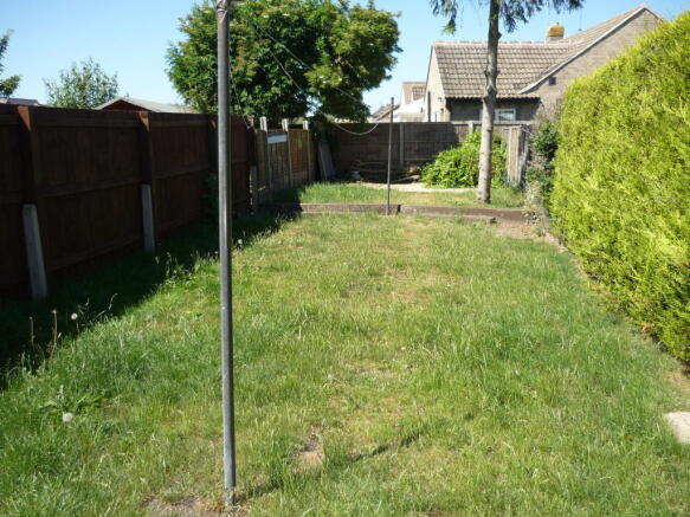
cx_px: 345
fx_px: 658
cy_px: 258
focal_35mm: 33
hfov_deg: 55.4
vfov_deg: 42.9
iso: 100
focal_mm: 5.5
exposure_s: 1/640
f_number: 2.8
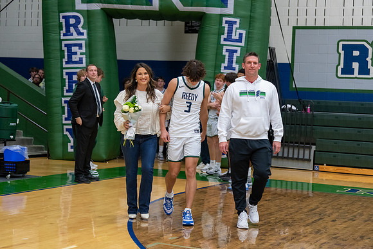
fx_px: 725
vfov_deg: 19.5
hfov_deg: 28.8
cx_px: 186
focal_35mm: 70
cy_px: 124
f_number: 2.8
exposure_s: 1/320
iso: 4000
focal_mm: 70
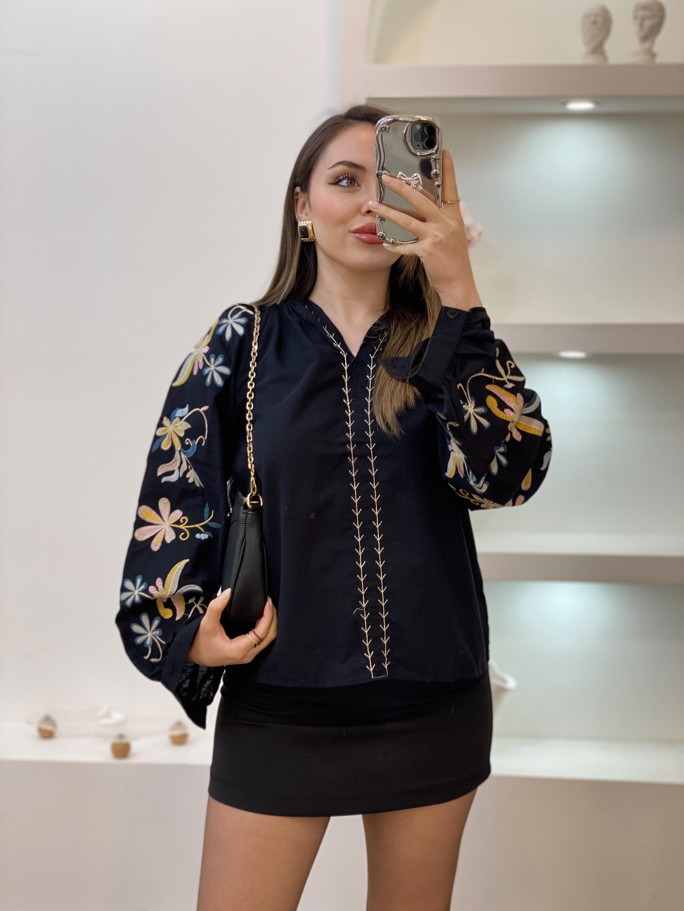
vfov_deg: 36.8
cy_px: 456
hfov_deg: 28.0
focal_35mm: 52
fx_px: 1370
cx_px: 342
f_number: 2
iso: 100
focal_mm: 6
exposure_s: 1/100
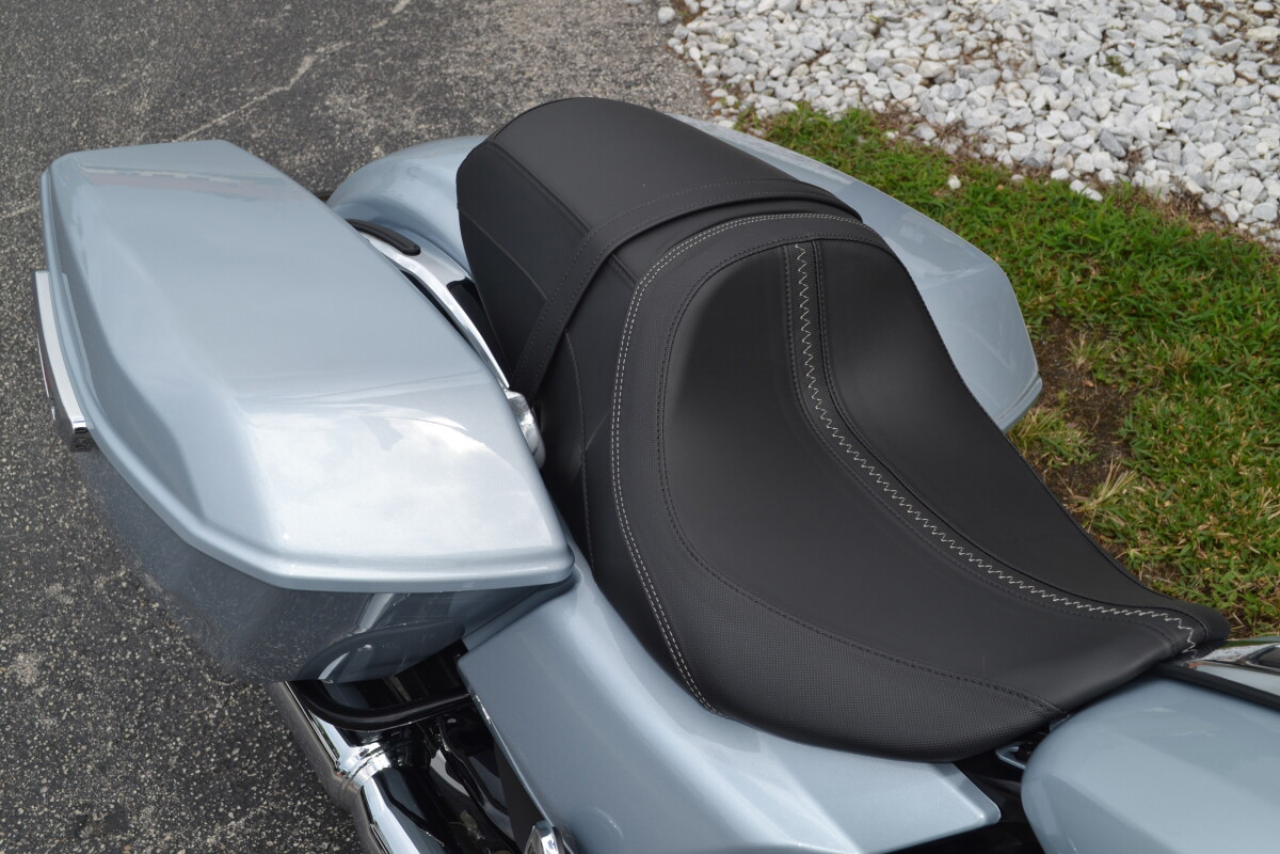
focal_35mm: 39
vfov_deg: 34.2
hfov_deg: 49.6
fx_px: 1387
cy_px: 427
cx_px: 640
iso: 100
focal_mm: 26
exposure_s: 1/200
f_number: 8
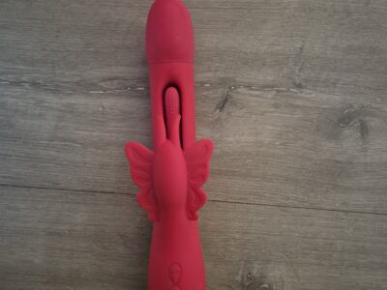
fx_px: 257
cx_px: 194
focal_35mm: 23
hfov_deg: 73.9
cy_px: 145
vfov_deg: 58.9
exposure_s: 1/50
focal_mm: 5.4
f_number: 1.8
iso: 1600
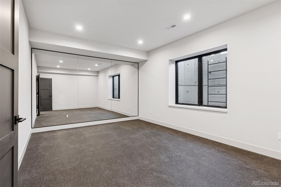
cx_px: 140
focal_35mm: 18
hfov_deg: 90.0
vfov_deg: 67.4
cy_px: 94
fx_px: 140
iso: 400
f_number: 10
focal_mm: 18
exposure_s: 1/4
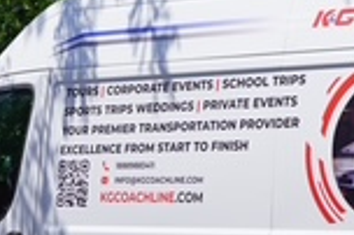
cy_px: 163
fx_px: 1660
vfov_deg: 8.1
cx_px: 398
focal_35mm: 169
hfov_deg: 12.0
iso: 100
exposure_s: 1/800
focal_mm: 40
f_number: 5
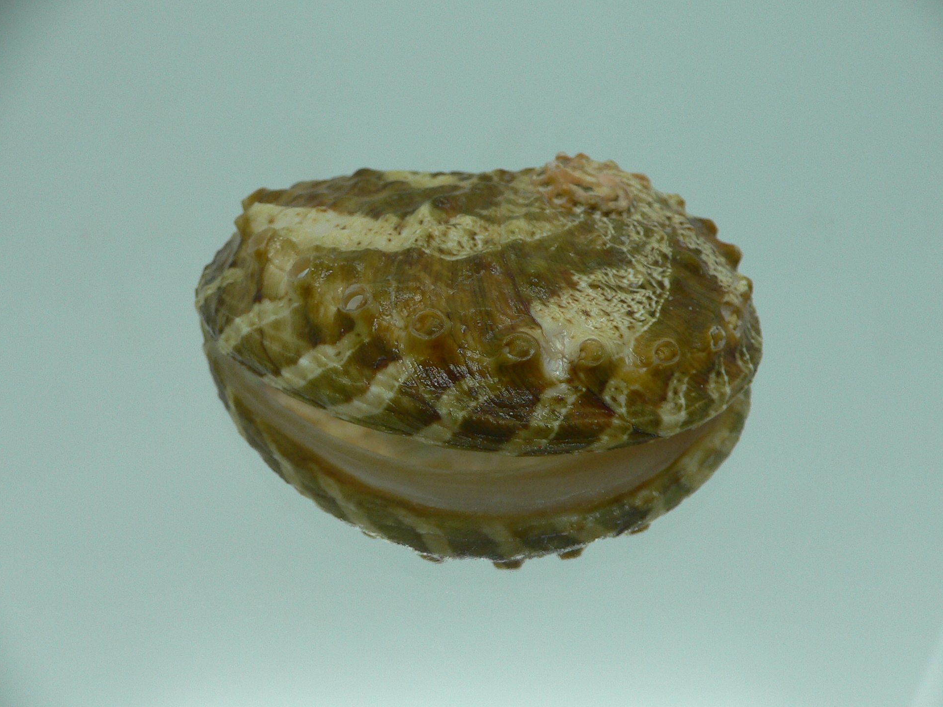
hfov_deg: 50.1
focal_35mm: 37
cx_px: 484
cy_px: 373
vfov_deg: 38.6
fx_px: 1008
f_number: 2.8
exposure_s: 1/60
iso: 80
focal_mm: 4.6
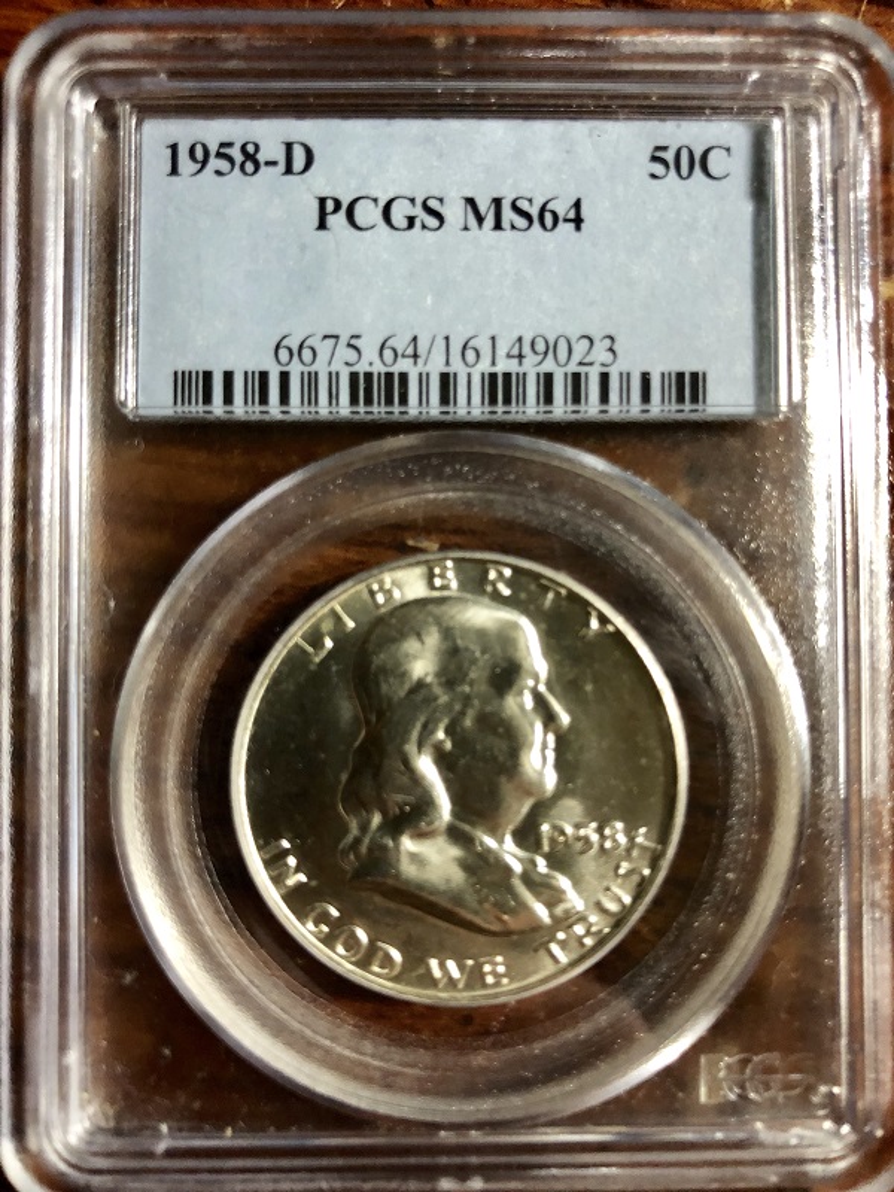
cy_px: 596
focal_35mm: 28
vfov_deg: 63.4
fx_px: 964
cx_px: 447
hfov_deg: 49.7
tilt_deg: -85.8
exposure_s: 1/15
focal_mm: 3.99
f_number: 1.8
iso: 100
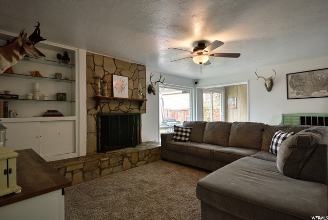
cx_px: 164
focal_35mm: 18
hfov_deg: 89.9
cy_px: 110
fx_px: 164
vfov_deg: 67.5
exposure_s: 1/40
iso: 100
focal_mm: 12
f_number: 8
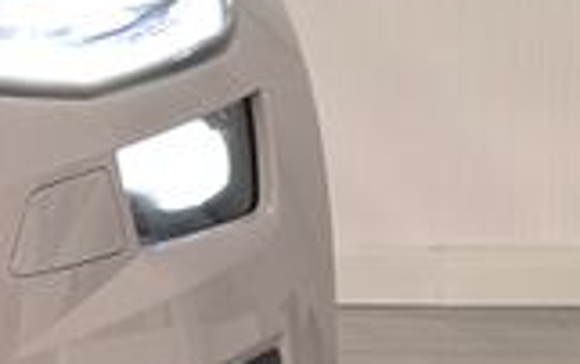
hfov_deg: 7.8
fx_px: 3845
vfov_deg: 5.4
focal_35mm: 243
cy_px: -47
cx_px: -983
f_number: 1.78
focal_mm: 6.76
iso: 50
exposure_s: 1/50
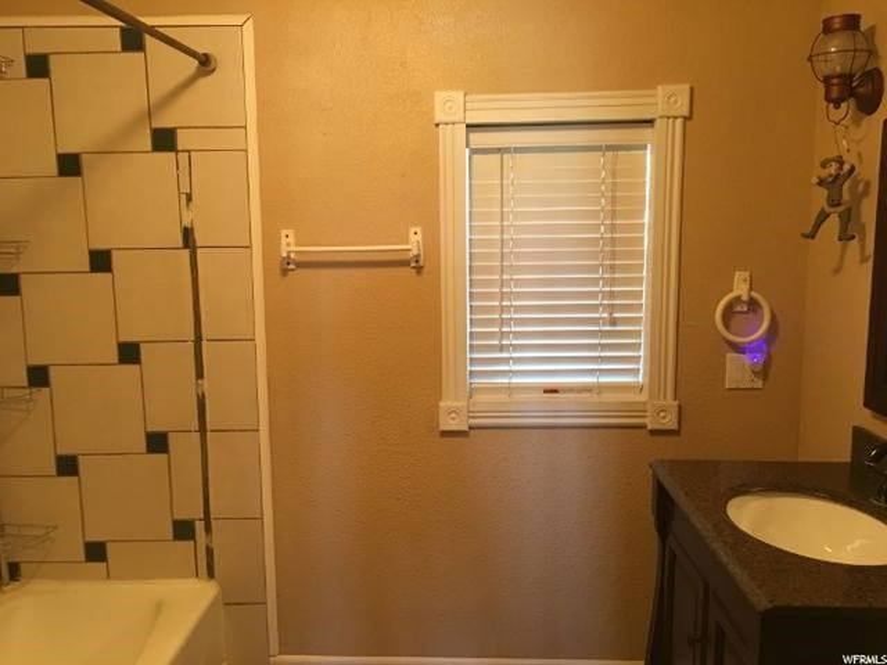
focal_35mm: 29
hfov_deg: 61.7
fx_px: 743
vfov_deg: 48.2
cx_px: 444
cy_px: 332
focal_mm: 4.15
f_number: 2.2
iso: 80
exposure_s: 1/8
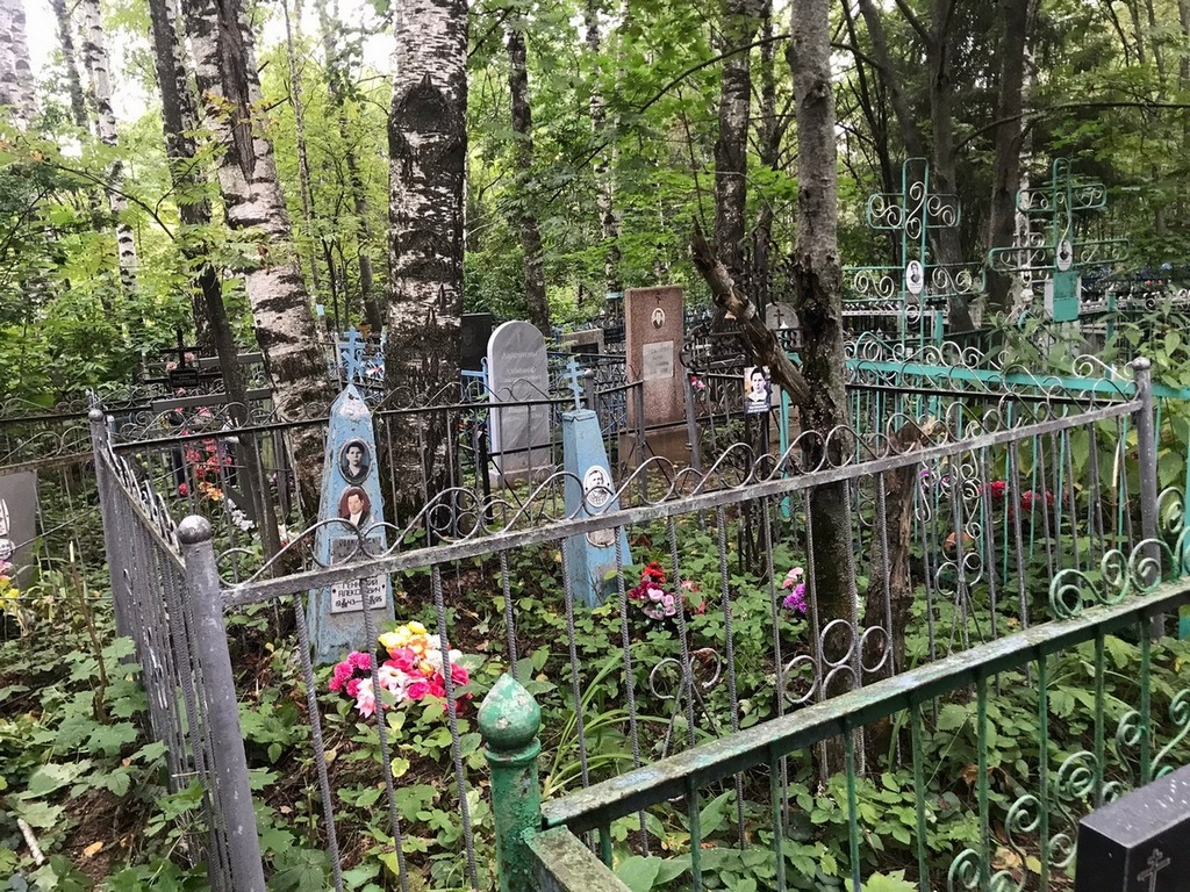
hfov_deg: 63.4
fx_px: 963
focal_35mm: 28
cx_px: 595
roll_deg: +2.2
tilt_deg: -11.4
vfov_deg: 49.7
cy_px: 446
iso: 40
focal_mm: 3.99
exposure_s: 1/20
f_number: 1.8
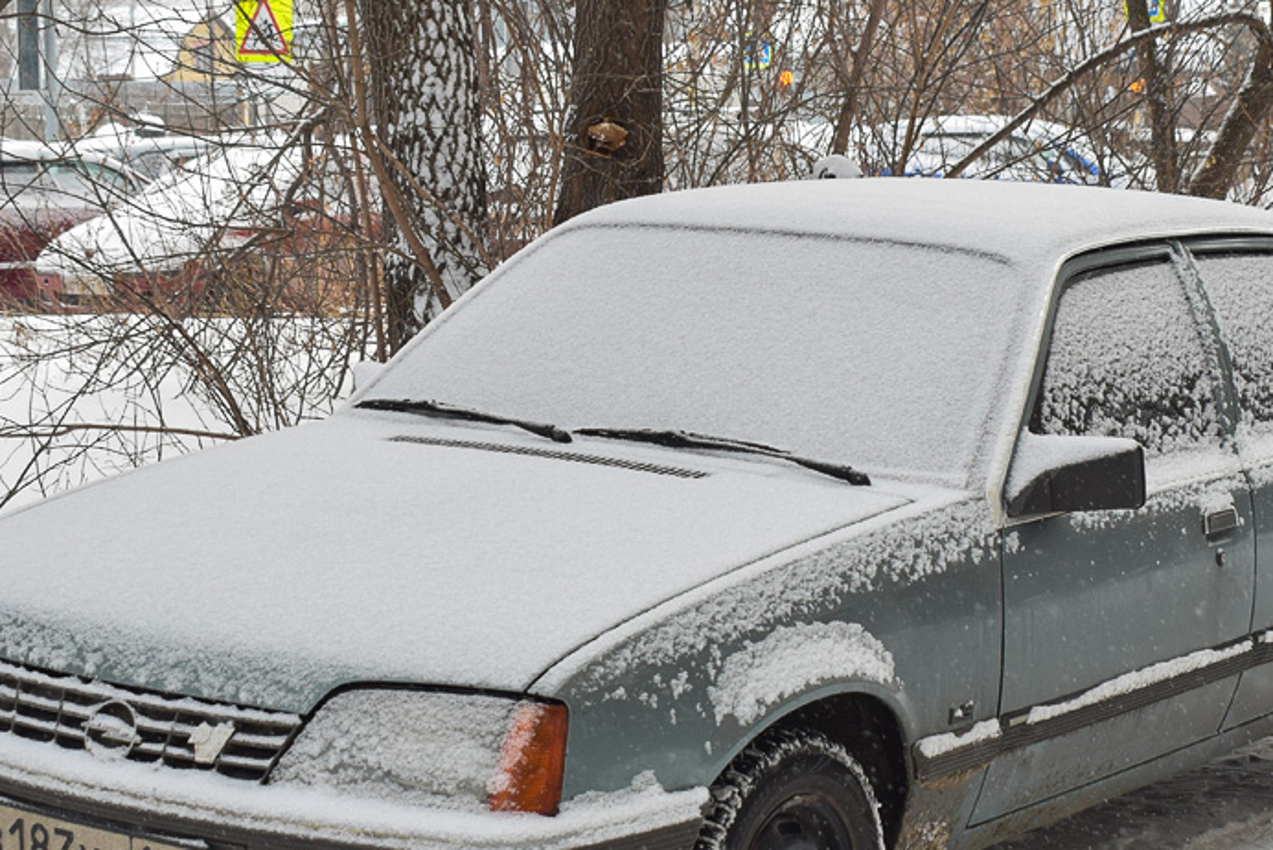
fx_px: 2759
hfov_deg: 26.0
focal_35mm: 78
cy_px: 453
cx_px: 657
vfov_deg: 17.5
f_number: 5.6
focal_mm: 30
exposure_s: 1/200
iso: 400
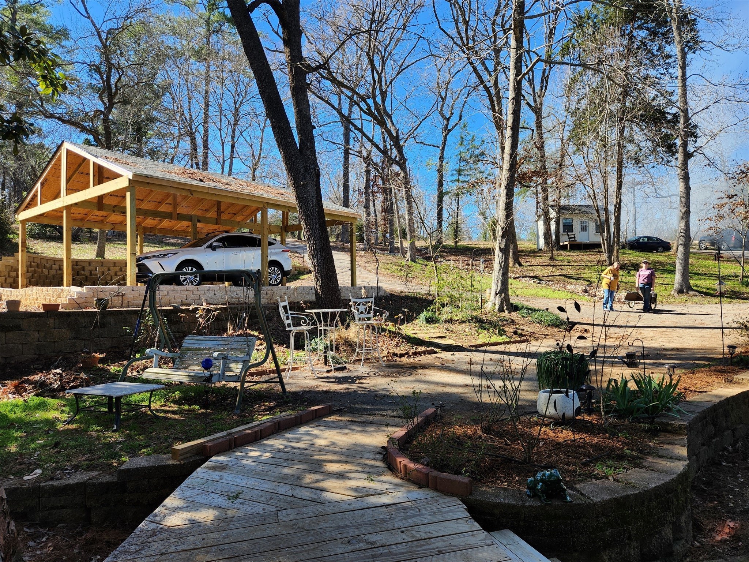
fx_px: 498
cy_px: 281
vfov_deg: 58.9
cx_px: 374
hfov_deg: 73.9
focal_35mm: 23
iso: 20
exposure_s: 1/450
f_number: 1.8
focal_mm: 5.4
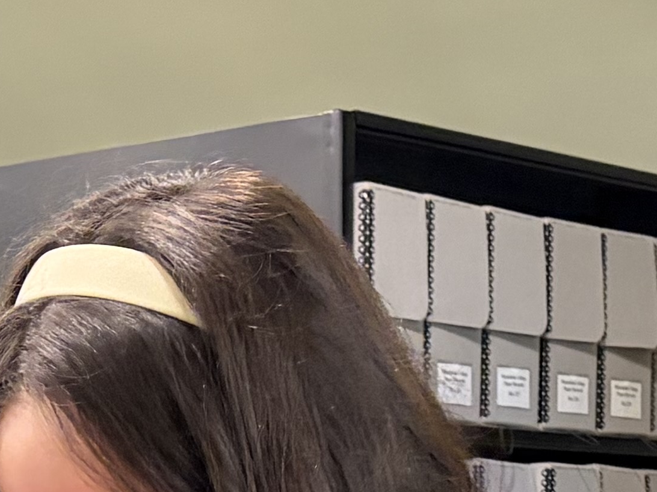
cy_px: 1171
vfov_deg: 9.7
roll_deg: -0.9
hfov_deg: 14.4
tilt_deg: -12.6
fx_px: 2581
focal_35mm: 136
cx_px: 123
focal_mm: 5.96
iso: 320
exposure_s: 1/60
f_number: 1.6
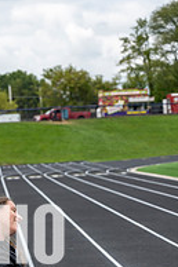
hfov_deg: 9.3
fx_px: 1085
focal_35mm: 146
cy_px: 242
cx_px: 3
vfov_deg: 13.9
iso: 200
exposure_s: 1/800
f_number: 4
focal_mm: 63
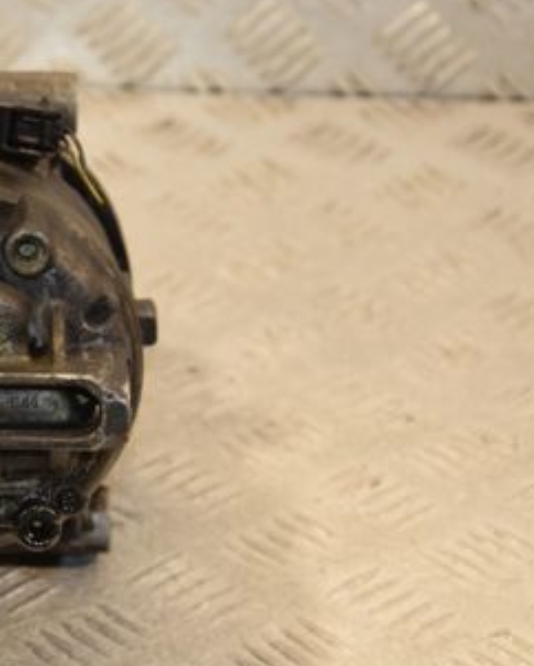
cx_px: -88
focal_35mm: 155
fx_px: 3059
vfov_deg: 12.4
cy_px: 243
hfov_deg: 9.8
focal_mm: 52
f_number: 5.6
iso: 800
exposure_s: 1/200
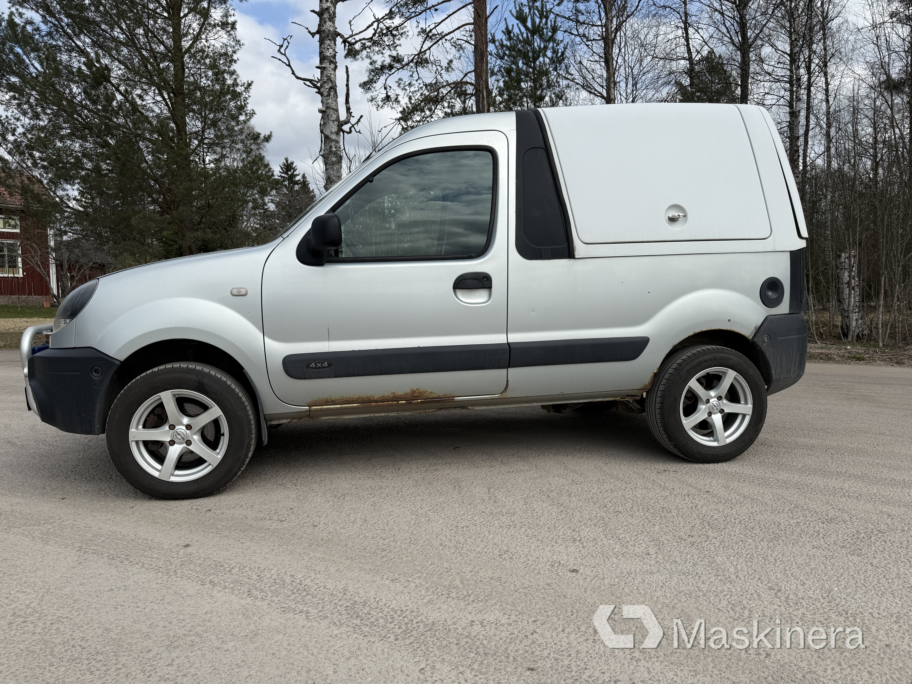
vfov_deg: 56.8
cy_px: 342
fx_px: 632
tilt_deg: -3.2
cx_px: 456
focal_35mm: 24
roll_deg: +0.1
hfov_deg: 71.6
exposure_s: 1/4673
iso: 80
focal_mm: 6.76
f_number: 1.78
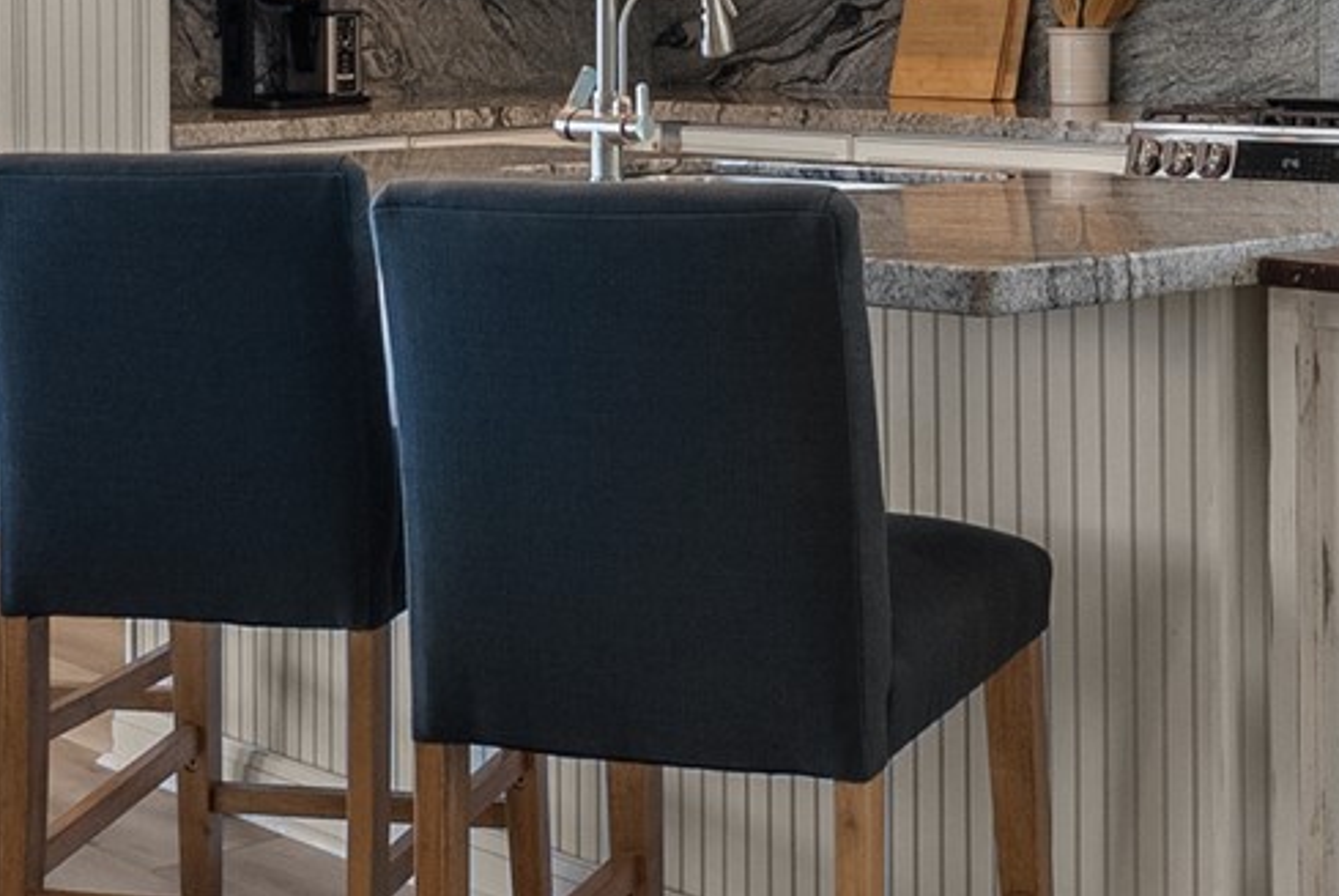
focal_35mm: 71
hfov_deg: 28.3
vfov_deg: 18.7
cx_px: 847
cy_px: -7
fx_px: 2643
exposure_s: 1/20
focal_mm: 16
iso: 1000
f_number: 8
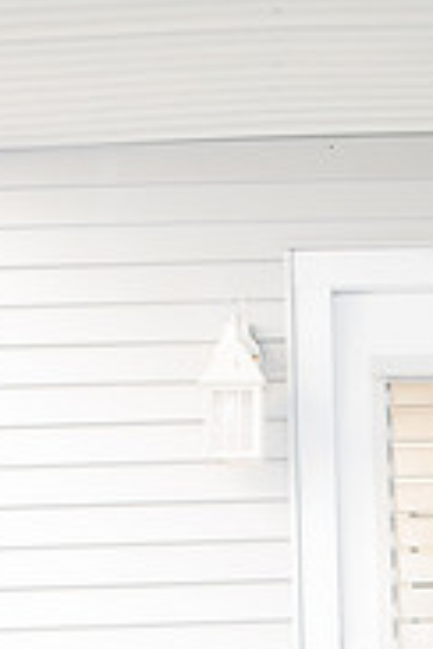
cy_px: 791
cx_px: 337
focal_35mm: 86
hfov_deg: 15.8
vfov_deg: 21.8
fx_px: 1551
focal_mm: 35
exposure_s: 1/640
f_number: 2.8
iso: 2000
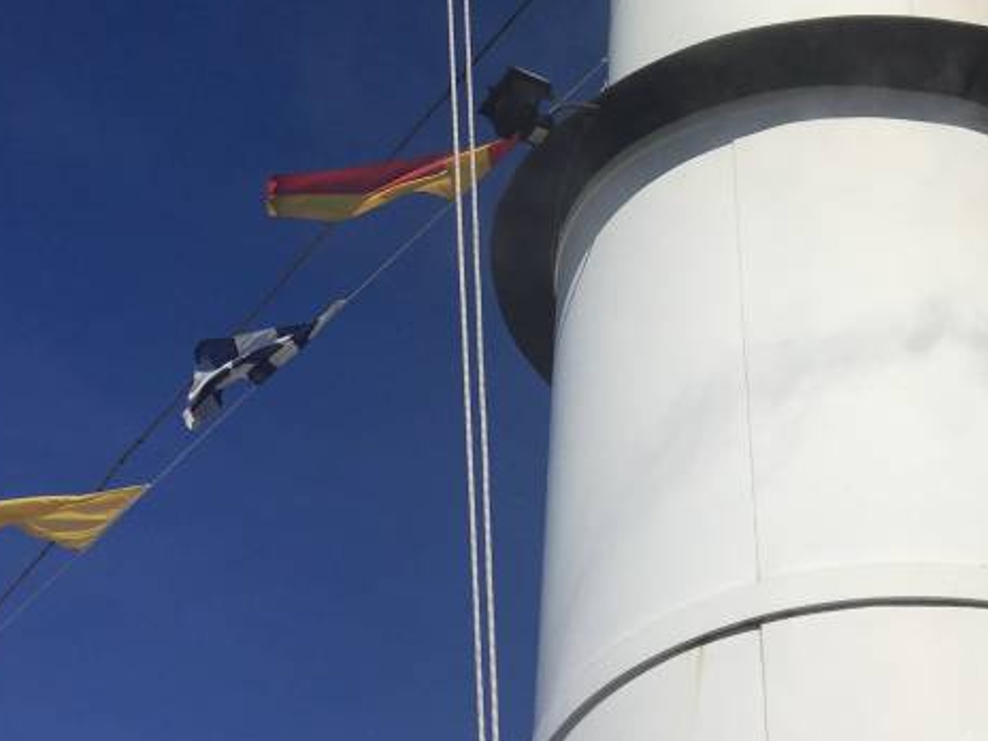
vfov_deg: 21.9
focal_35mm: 64
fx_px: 1827
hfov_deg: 30.2
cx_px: 583
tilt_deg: +49.2
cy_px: -36
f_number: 2.2
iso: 32
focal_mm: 4.15
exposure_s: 1/6623
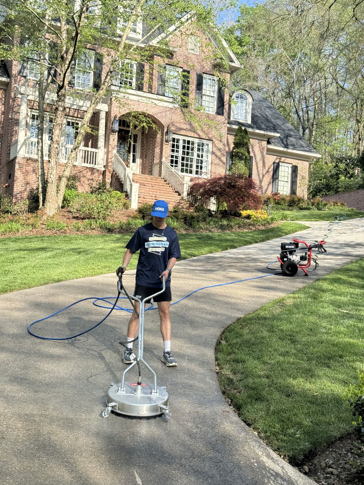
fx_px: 673
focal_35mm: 48
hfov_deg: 30.3
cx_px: 182
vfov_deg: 39.7
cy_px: 242
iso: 64
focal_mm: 6.76
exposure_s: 1/1597
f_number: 1.78
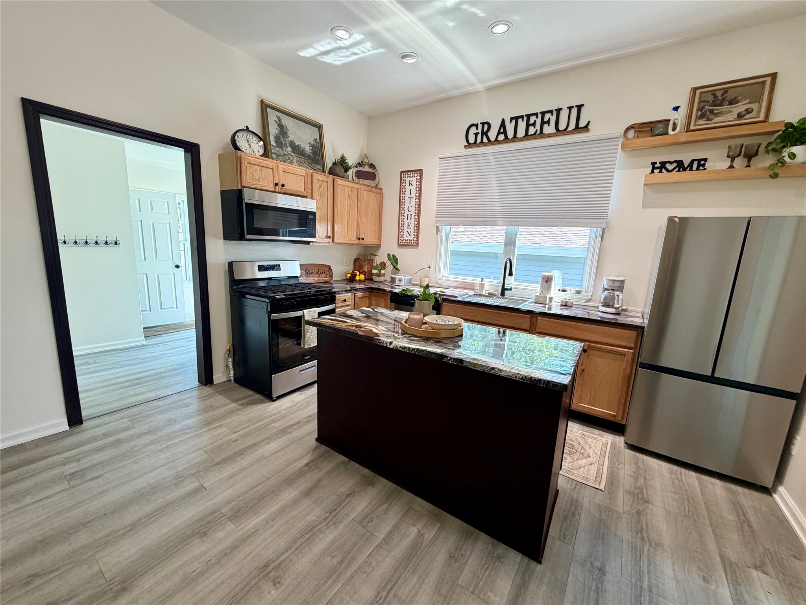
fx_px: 326
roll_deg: -1.5
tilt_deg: -9.9
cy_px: 302
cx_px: 403
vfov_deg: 85.7
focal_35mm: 14
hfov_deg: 102.1
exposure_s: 1/120
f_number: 2.2
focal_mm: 2.22
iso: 125
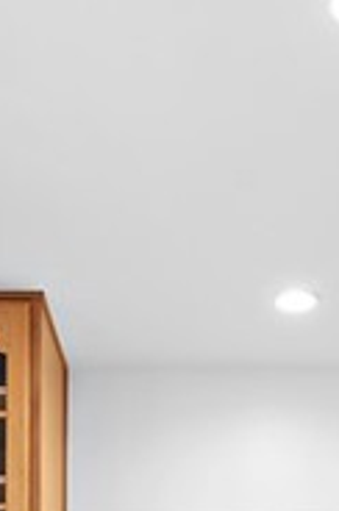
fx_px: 1106
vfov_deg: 20.8
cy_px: 828
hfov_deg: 17.4
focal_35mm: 78
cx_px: 208
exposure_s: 1/15
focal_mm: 14
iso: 160
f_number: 7.1
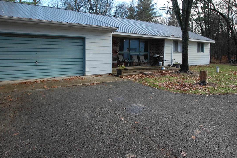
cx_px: 131
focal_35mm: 27
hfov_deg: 68.0
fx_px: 175
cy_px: 66
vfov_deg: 48.3
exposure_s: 1/160
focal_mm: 15
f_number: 6.3
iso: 200
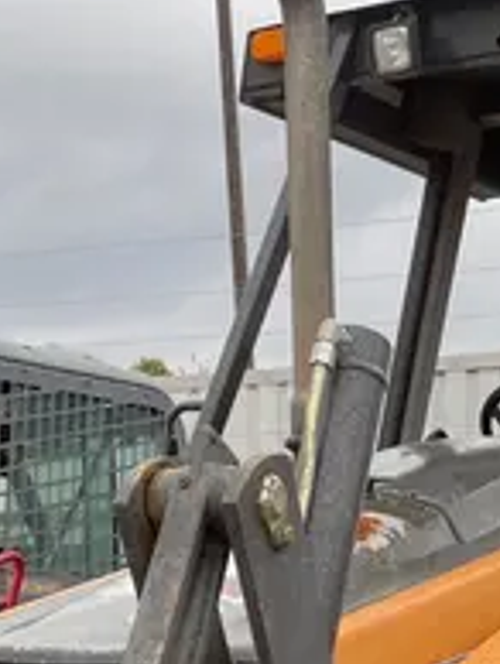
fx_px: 1883
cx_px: 298
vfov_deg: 16.7
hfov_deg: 15.1
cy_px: 1183
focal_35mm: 98
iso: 32
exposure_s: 1/121
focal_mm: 4.2
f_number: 1.6
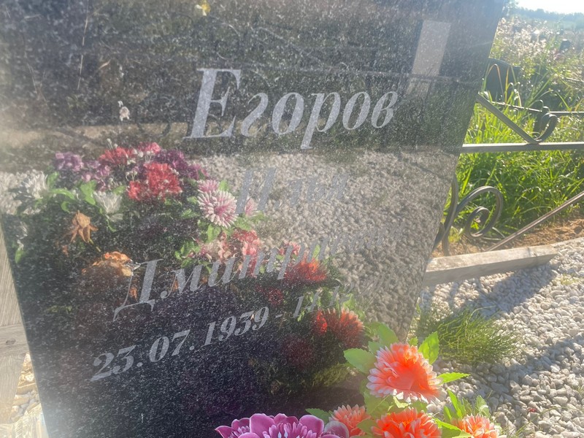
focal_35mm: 26
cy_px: 219
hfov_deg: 67.3
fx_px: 439
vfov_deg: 53.1
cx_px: 292
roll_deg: -3.6
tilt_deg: -22.6
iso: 32
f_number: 1.6
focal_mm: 4.2
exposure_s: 1/504
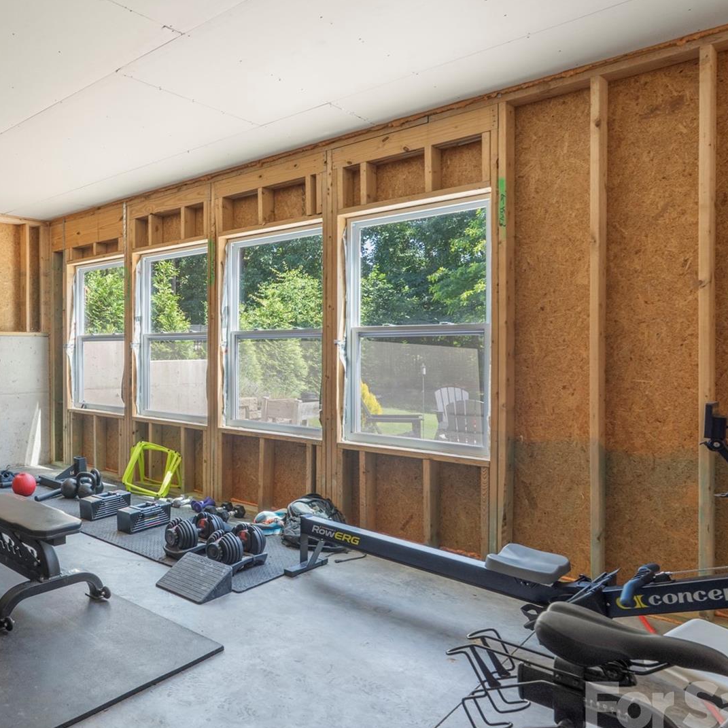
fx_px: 619
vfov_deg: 60.9
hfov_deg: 54.9
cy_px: 351
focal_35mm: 26
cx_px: 106
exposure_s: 1/6
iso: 640
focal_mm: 16
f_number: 8
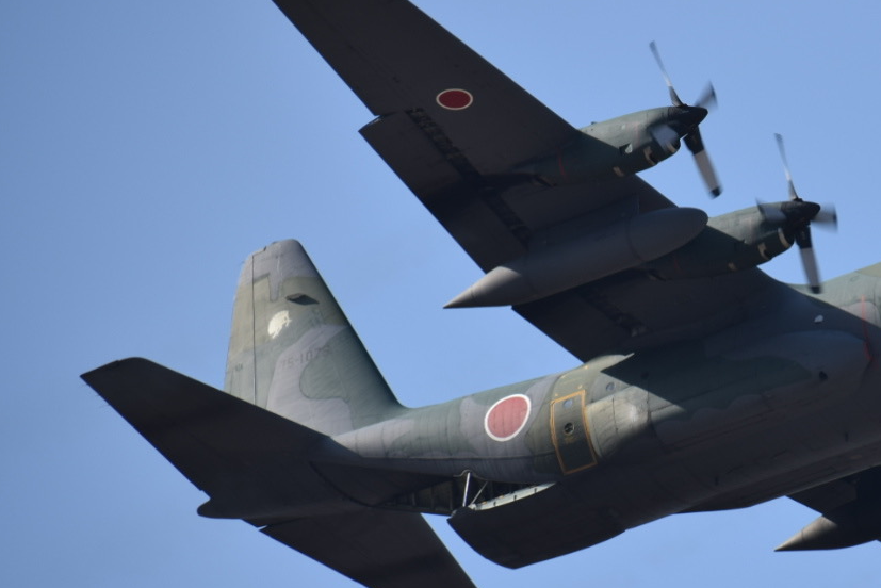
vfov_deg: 2.5
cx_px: 787
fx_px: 13660
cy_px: 375
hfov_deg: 3.7
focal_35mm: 558
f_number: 5.3
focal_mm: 190
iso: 100
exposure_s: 1/500
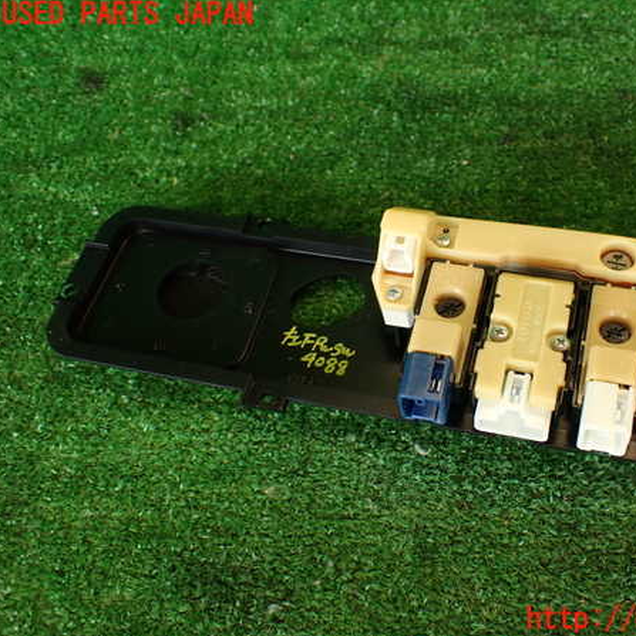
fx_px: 790
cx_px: 421
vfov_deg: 43.9
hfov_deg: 43.3
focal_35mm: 38
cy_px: 317
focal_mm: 5.79
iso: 200
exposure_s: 1/60
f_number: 2.4
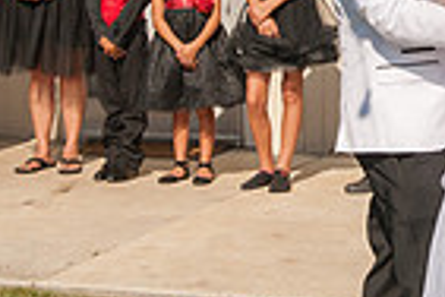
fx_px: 1928
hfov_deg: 12.9
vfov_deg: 8.7
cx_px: 480
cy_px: -9
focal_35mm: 156
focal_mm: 38
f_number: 11
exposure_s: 1/500
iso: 200
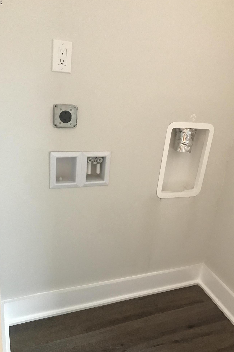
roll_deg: -7.1
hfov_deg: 43.6
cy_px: 176
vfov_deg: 61.9
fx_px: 292
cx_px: 128
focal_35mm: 30
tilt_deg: -19.9
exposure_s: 1/15
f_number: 1.8
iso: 64
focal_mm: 3.99
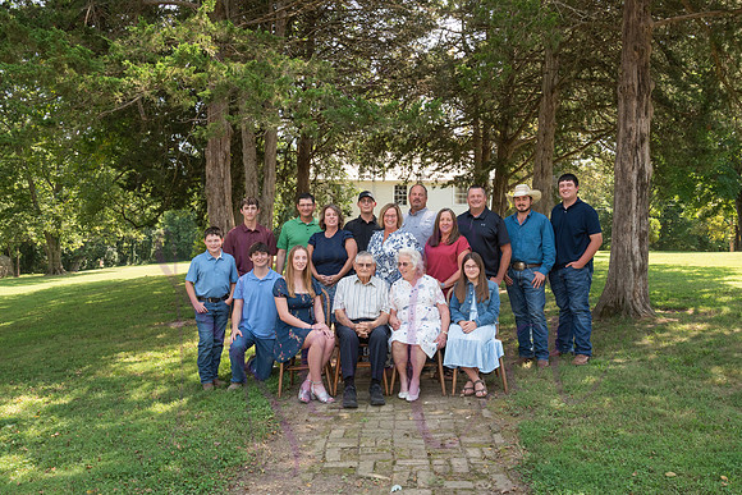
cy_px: 248
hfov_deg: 60.3
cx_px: 371
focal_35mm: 31
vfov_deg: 42.3
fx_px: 639
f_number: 10
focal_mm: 31
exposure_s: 1/320
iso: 500
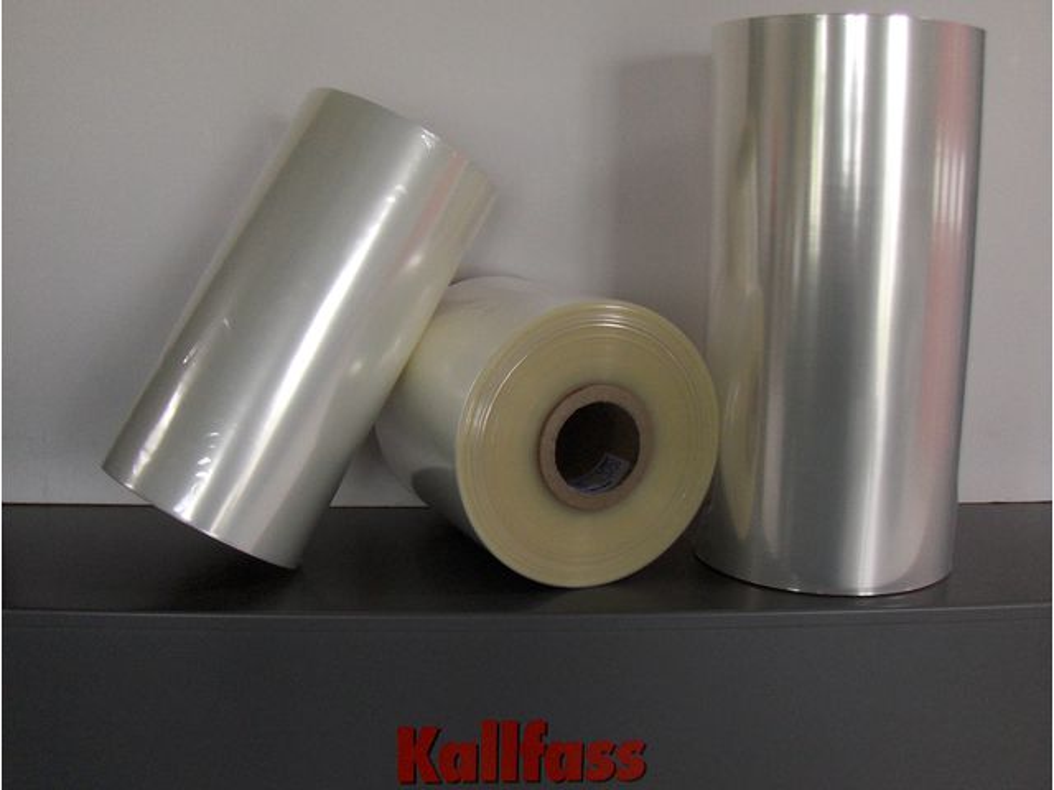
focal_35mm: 41
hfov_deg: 45.8
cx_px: 527
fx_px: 1248
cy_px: 395
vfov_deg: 35.1
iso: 200
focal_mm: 6.5
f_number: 3.5
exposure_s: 1/94.8
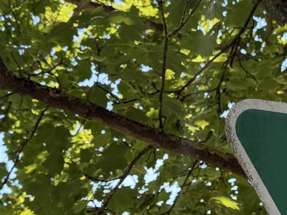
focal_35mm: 99
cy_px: 232
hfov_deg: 19.3
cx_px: 289
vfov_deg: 14.6
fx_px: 821
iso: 100
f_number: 1.78
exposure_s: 1/1156
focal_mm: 6.76
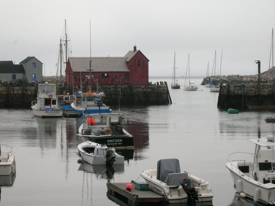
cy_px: 103
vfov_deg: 14.5
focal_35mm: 102
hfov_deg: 19.3
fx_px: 810
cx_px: 138
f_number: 8.2
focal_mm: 17.1
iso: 50
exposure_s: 1/74
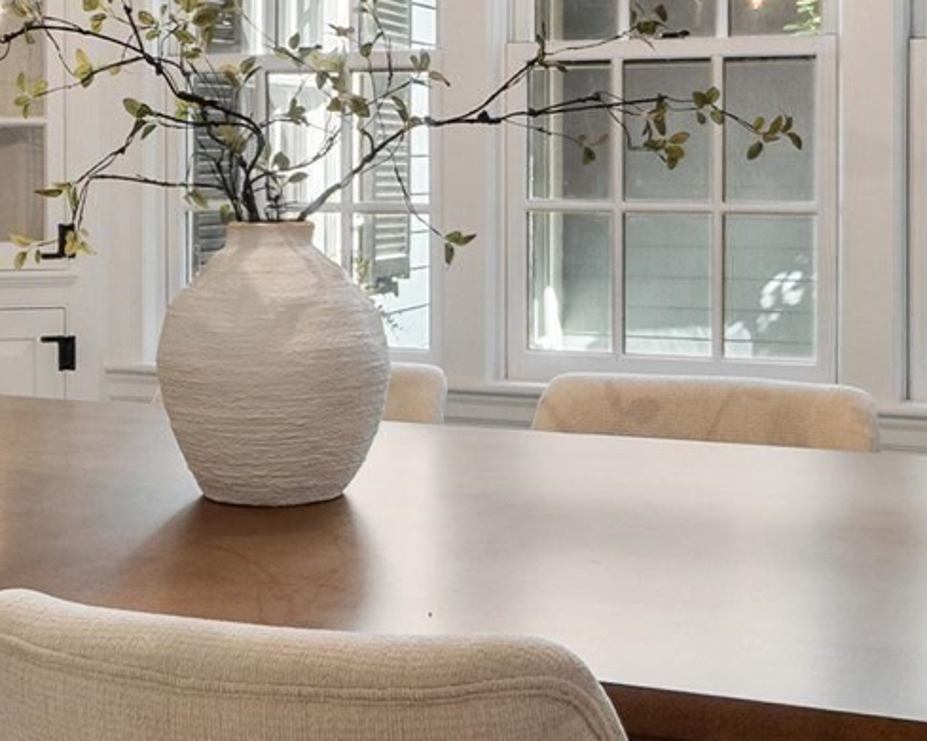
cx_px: 478
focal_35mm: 59
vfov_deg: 25.3
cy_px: 124
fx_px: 1618
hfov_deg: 32.0
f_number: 8
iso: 320
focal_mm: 10
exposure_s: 1/2.5
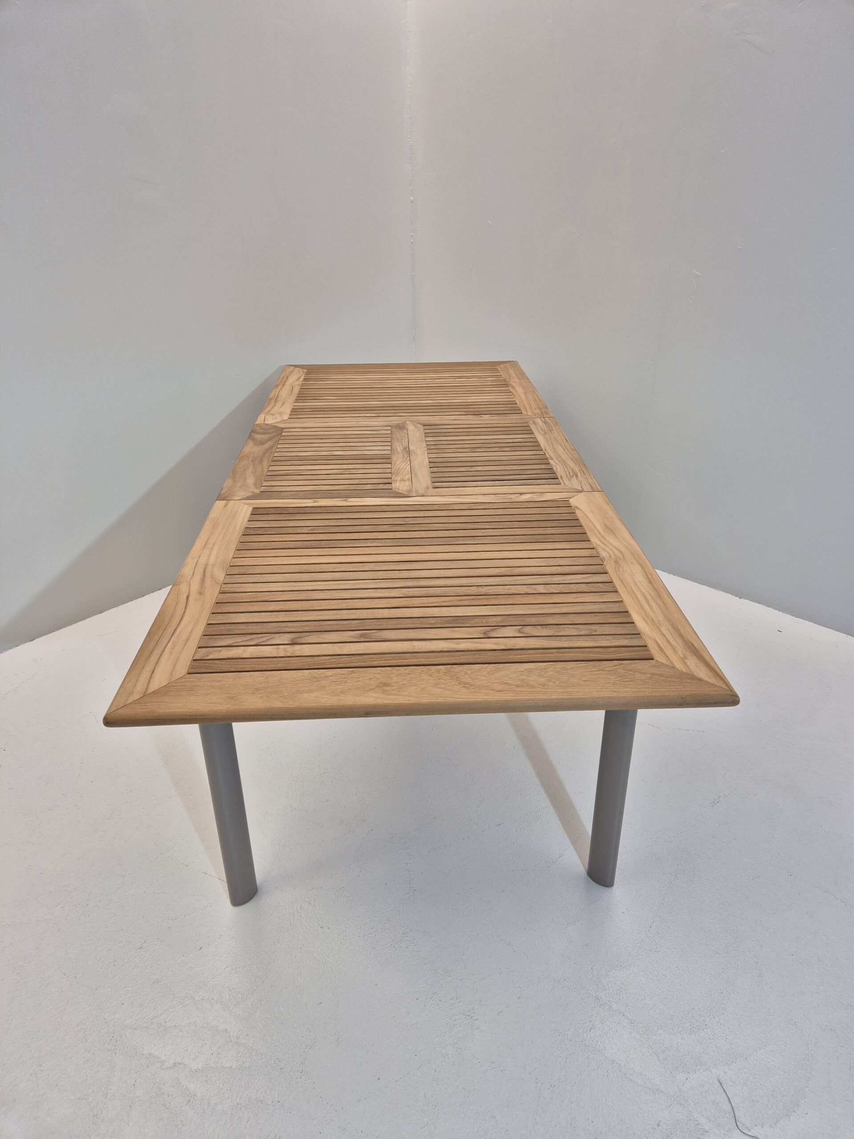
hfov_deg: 58.9
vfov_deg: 73.9
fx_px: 757
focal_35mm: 23
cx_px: 427
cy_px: 570
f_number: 1.8
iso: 50
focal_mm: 5.4
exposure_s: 1/100
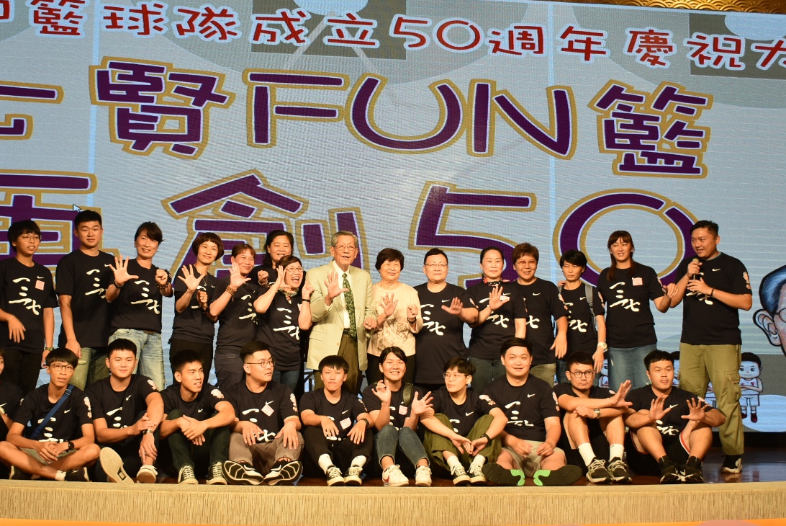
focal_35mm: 47
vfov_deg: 28.7
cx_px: 343
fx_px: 1027
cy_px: 254
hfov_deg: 41.8
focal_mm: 26
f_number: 4.5
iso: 400
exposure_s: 1/80
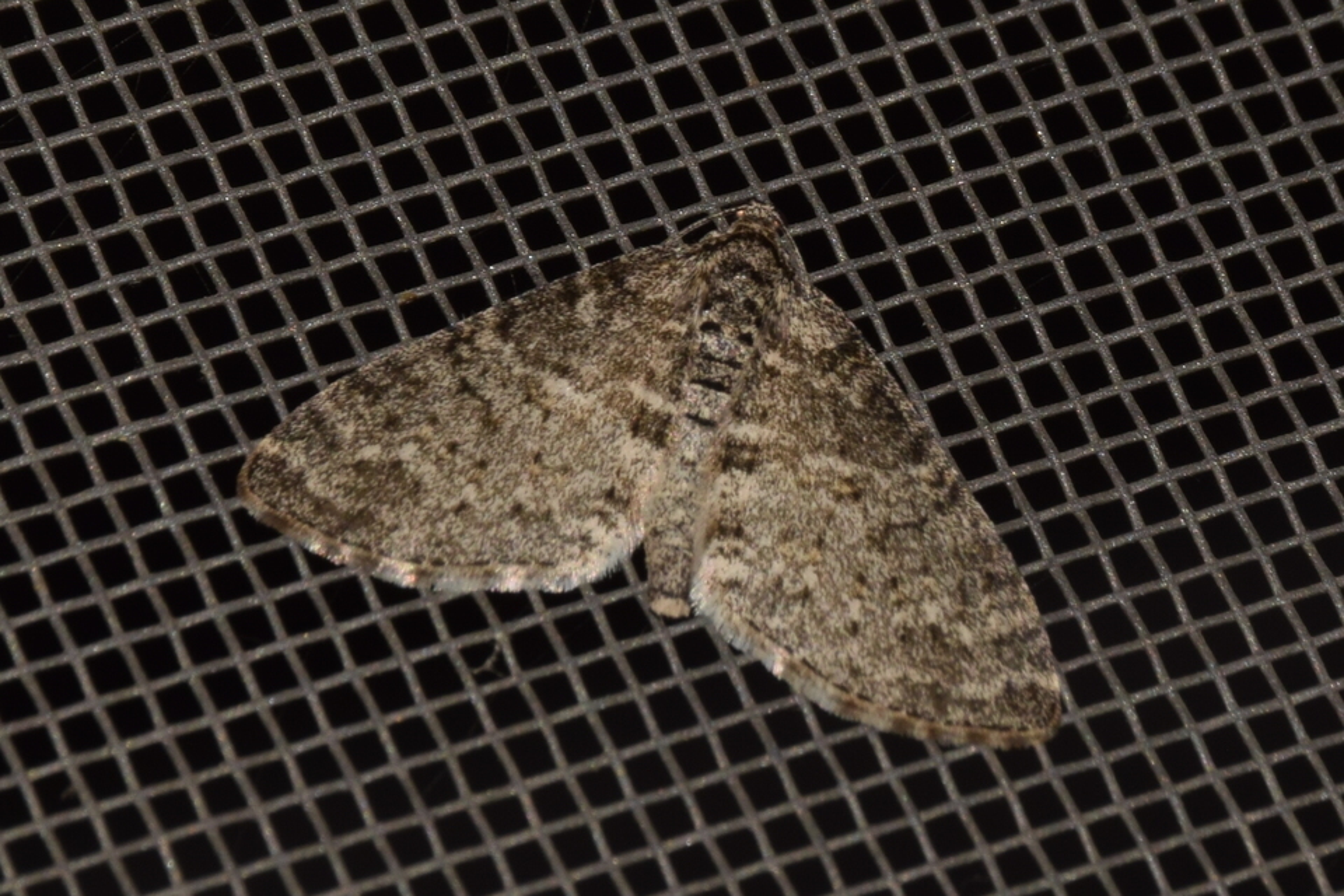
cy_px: 448
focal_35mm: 210
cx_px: 672
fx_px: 7839
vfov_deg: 6.5
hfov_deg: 9.8
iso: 100
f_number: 16
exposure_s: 1/200
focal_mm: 140
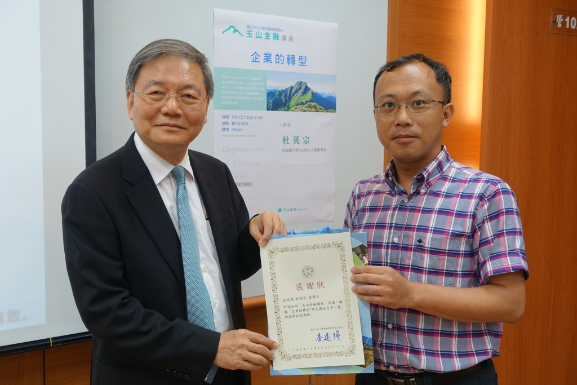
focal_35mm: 40
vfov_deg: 33.4
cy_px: 192
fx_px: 641
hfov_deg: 48.5
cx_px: 288
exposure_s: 1/50
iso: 125
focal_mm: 14.7
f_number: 2.8
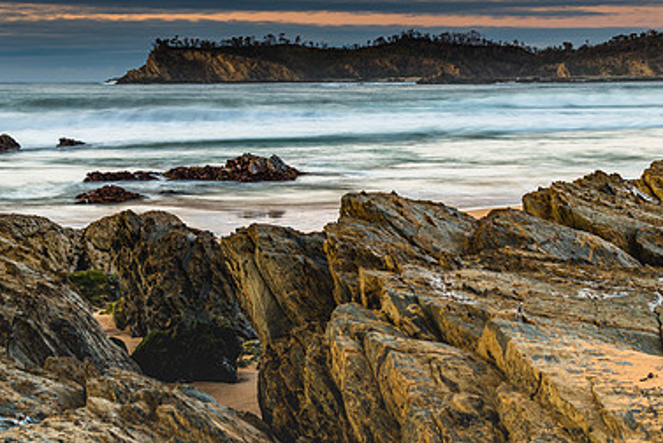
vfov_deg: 16.3
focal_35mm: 84
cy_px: 190
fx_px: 1548
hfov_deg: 24.1
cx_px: 279
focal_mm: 52
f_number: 8
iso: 31
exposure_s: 2.5
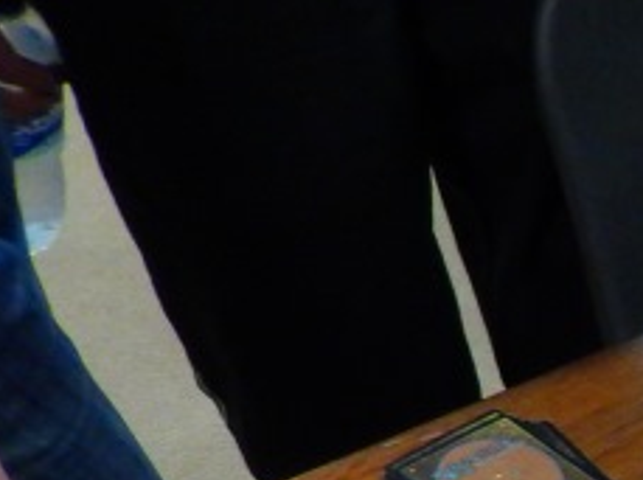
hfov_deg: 13.9
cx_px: 1418
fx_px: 2077
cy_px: 940
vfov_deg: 11.9
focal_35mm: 112
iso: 400
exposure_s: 1/40
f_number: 3.4
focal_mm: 4.5
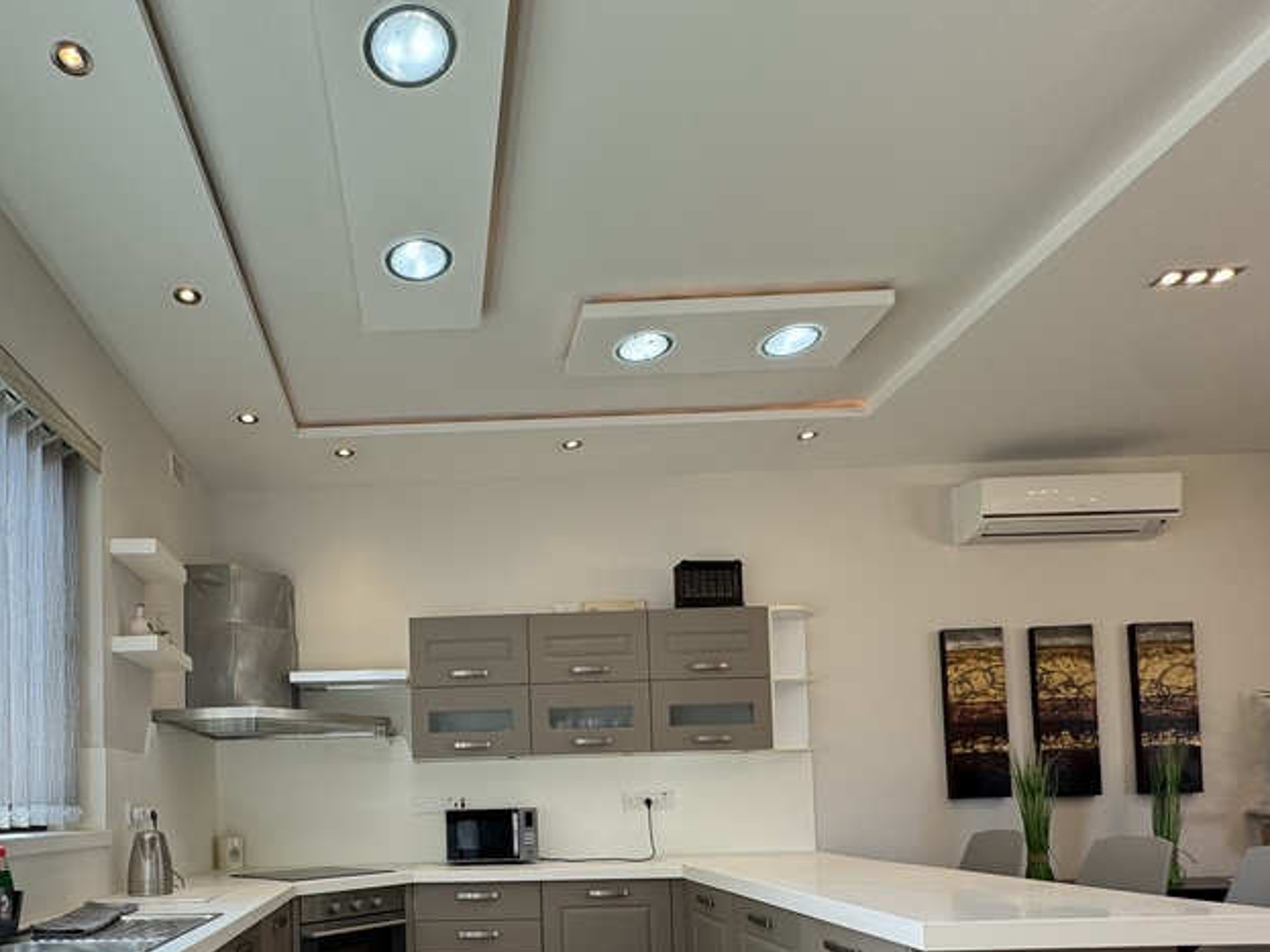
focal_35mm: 23
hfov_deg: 71.4
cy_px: 781
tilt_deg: +2.3
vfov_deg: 54.3
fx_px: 844
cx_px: 406
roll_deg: +0.8
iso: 50
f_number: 2.2
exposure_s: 1/100
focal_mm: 2.22
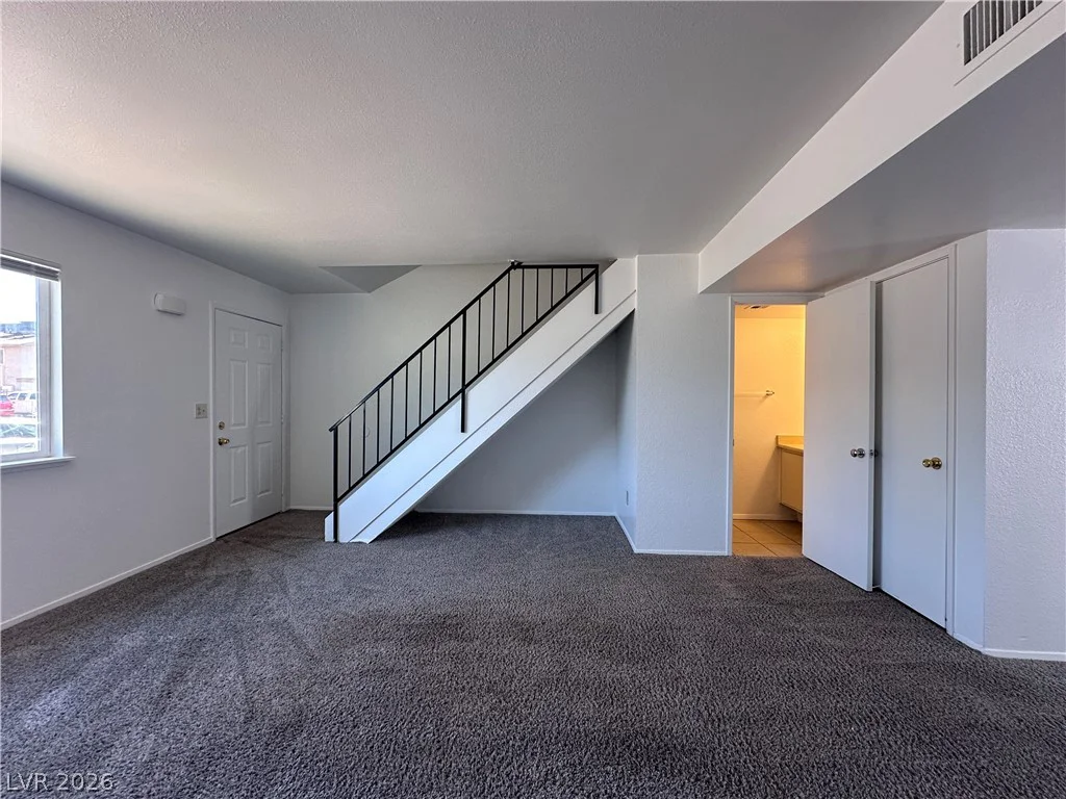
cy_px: 400
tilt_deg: +0.1
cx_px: 533
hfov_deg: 102.1
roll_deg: +0.2
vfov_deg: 85.7
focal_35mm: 14
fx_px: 431
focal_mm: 2.22
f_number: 2.2
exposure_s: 1/120
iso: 160
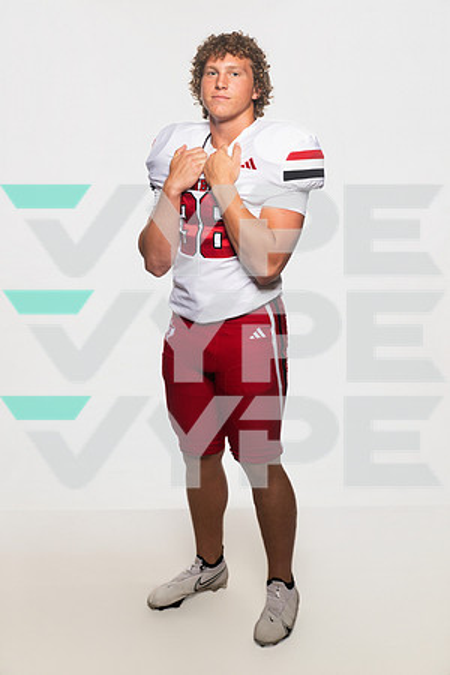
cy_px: 338
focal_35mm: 50
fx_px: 937
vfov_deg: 39.6
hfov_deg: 27.0
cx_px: 225
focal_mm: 50
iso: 500
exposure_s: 1/200
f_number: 6.3
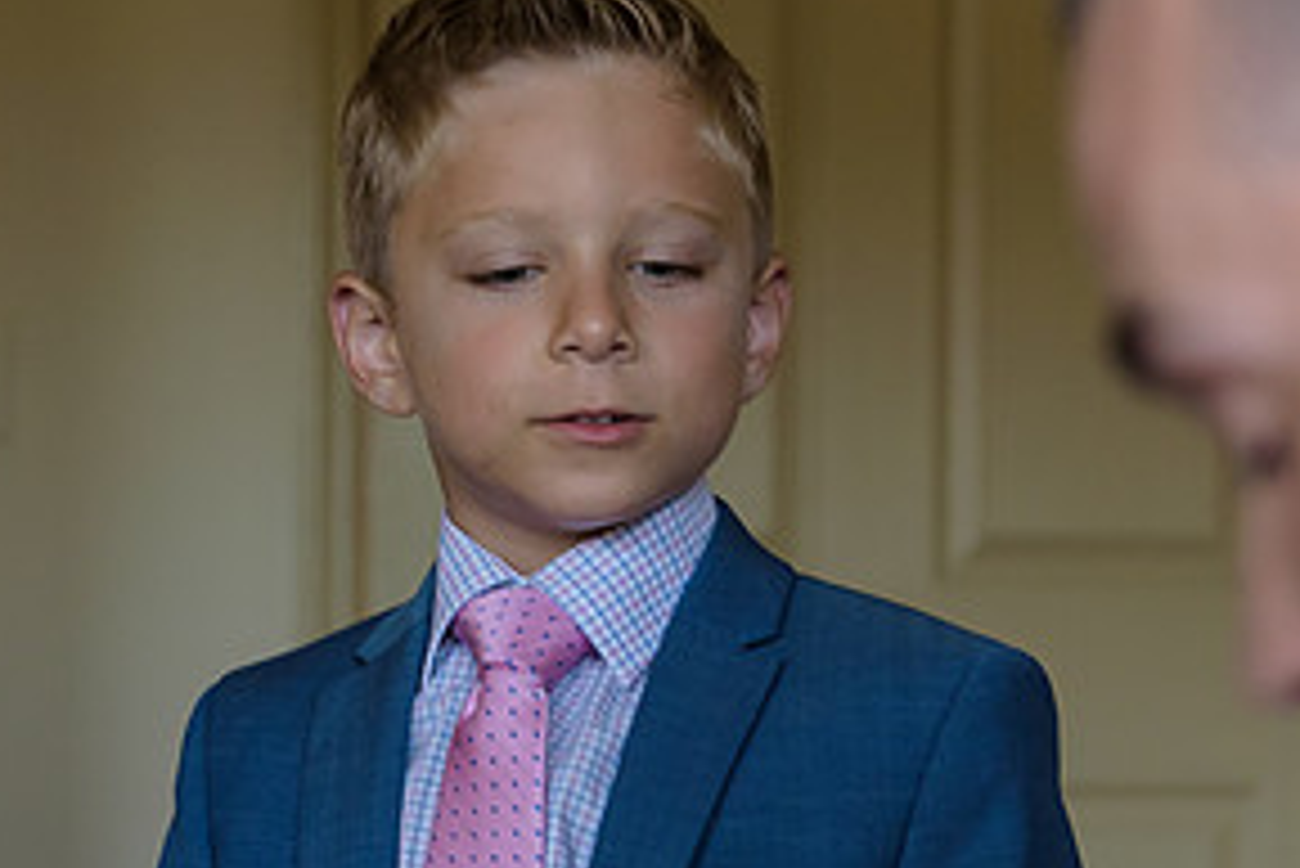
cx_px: 464
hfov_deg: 13.1
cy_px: 706
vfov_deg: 8.8
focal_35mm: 156
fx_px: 5636
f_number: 3.2
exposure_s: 1/125
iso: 800
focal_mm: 58
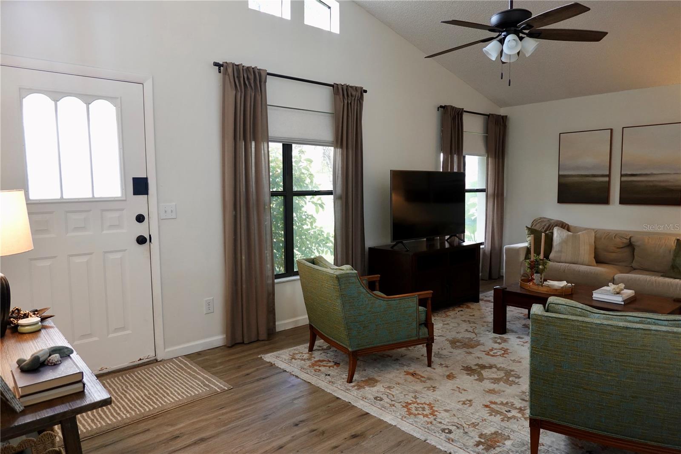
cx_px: 340
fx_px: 454
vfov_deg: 53.1
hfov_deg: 73.8
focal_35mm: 24
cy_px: 227
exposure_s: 1/30
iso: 400
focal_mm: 9
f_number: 2.8
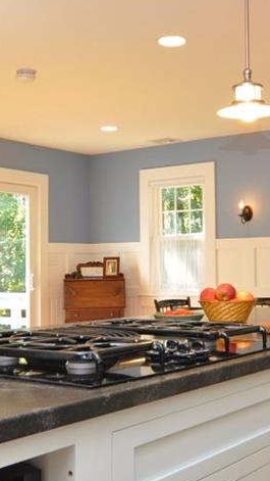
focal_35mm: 50
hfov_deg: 23.9
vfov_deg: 41.3
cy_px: 252
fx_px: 636
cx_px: 178
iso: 500
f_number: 4
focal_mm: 10
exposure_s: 1/60
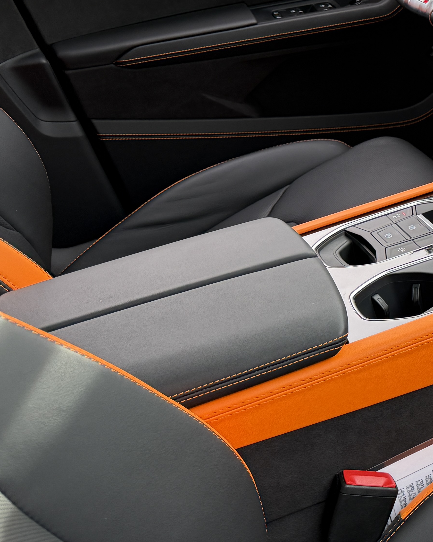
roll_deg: -1.8
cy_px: 176
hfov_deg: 20.9
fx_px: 961
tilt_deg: -23.1
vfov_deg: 31.2
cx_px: 676
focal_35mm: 60
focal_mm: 6.76
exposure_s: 1/243
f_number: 1.78
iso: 125
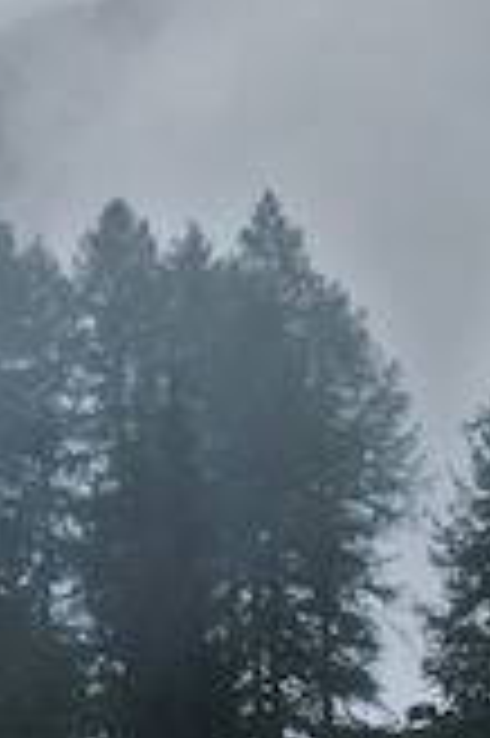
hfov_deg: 6.2
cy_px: 1062
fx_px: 4480
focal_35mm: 219
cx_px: 38
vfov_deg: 9.2
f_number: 8
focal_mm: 30
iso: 400
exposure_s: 1/50
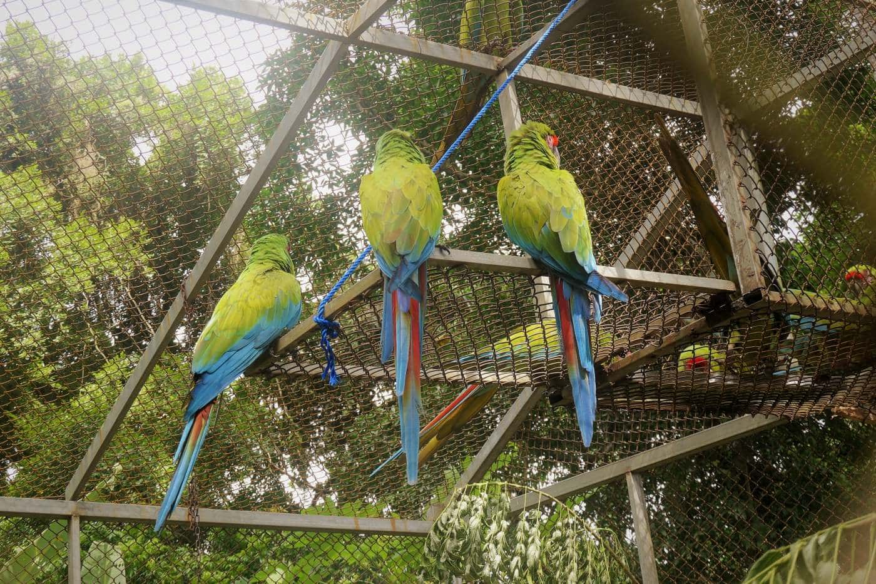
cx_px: 438
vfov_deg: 27.0
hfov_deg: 39.6
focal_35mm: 50
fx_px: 1216
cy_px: 292
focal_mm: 18.2
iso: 200
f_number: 4.2
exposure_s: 1/200
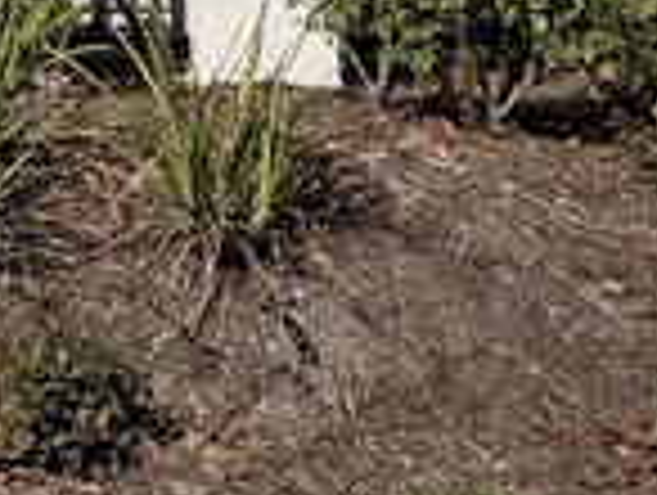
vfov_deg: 7.6
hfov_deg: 11.1
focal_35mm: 168
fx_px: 3194
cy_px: -1030
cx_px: -459
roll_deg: +0.2
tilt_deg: +13.4
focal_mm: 6.76
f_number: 1.78
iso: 80
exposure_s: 1/9091
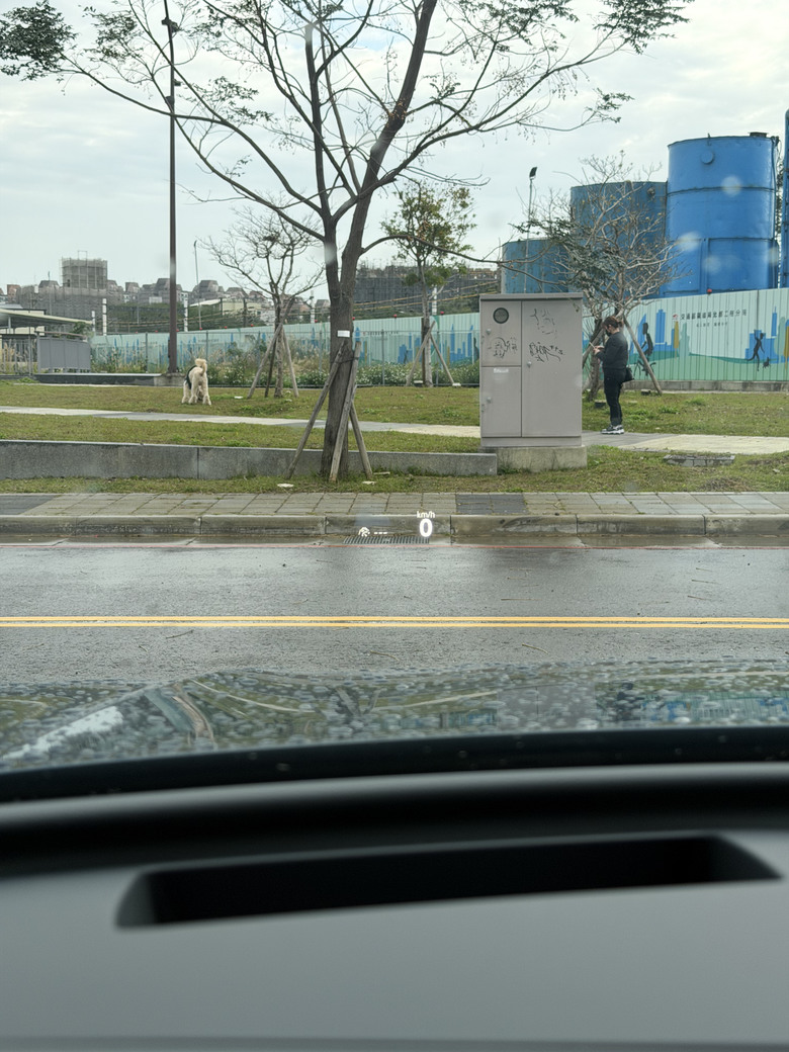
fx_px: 1459
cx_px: 394
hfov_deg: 30.3
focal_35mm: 48
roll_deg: -0.7
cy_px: 526
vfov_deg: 39.7
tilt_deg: -5.4
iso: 80
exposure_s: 1/1185
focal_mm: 6.76
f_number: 1.78
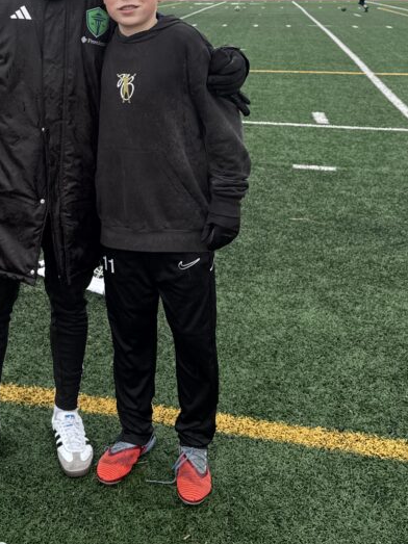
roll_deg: -0.1
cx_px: 83
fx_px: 739
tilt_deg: -9.9
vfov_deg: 38.6
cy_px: 94
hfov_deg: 30.2
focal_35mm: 47
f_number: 1.78
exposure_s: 1/144
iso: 64
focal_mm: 6.76
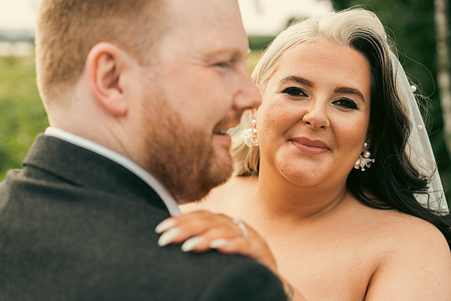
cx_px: 226
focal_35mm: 66
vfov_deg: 20.6
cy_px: 150
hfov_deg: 30.5
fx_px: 827
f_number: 3.5
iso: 125
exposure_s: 1/320
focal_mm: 66
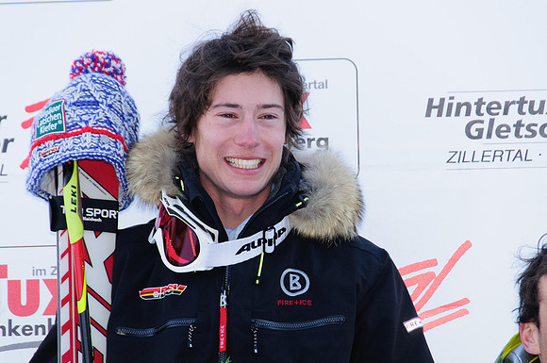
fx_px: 3869
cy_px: 182
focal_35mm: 255
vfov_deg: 5.4
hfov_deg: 8.1
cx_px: 274
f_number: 5.6
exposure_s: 1/250
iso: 800
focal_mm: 170
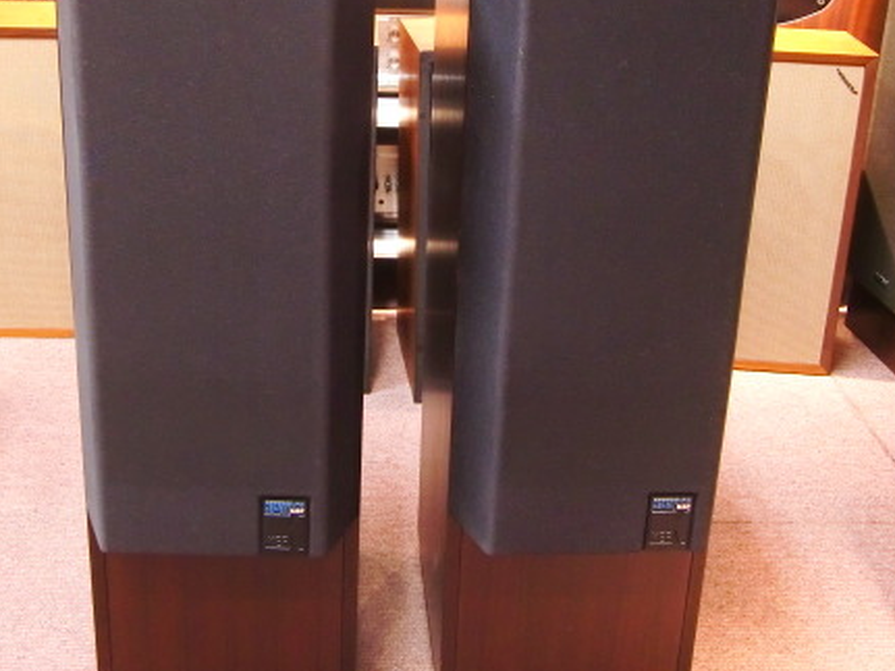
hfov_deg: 38.9
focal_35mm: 49
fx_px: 1267
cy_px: 237
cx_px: 395
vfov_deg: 29.5
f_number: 2.7
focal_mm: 5.8
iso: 400
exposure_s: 1/8
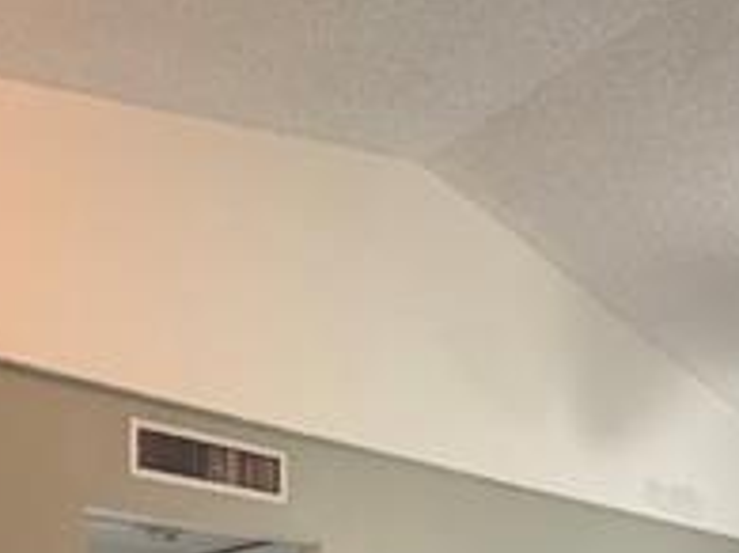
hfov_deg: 40.8
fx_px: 981
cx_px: 485
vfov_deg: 24.3
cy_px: 837
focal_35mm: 46
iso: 400
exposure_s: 1/60
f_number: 2.2
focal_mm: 2.22
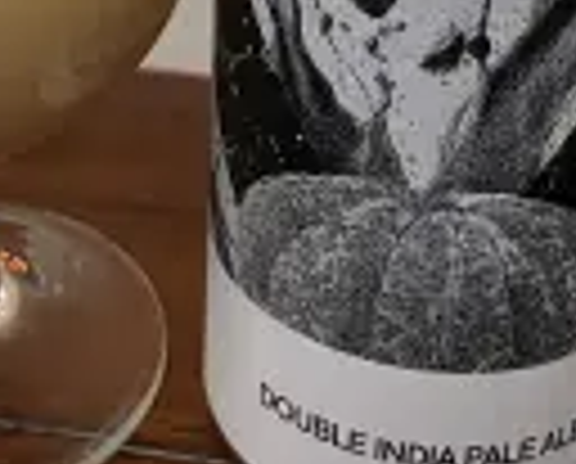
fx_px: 1350
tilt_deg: -19.2
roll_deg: -0.6
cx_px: 180
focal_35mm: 79
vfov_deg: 17.4
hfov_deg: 23.9
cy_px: -243
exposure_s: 1/48
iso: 500
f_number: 1.6
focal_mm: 5.1
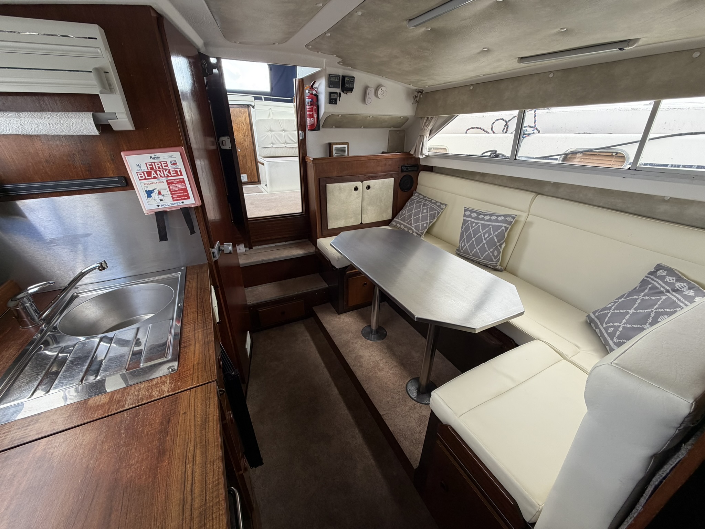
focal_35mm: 14
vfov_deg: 85.7
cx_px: 352
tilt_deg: -25.6
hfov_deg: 102.1
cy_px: 264
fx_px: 285
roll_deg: +0.7
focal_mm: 2.22
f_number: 2.2
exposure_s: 1/121
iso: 125
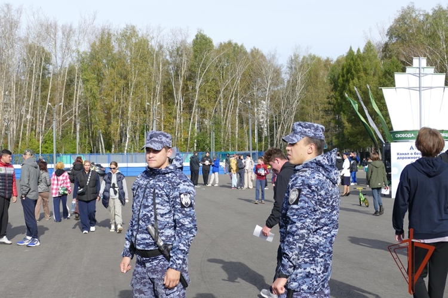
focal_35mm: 52
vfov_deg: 26.0
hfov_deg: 38.2
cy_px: 149
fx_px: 647
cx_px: 224
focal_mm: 19.11
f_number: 3.4
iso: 125
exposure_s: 1/1300
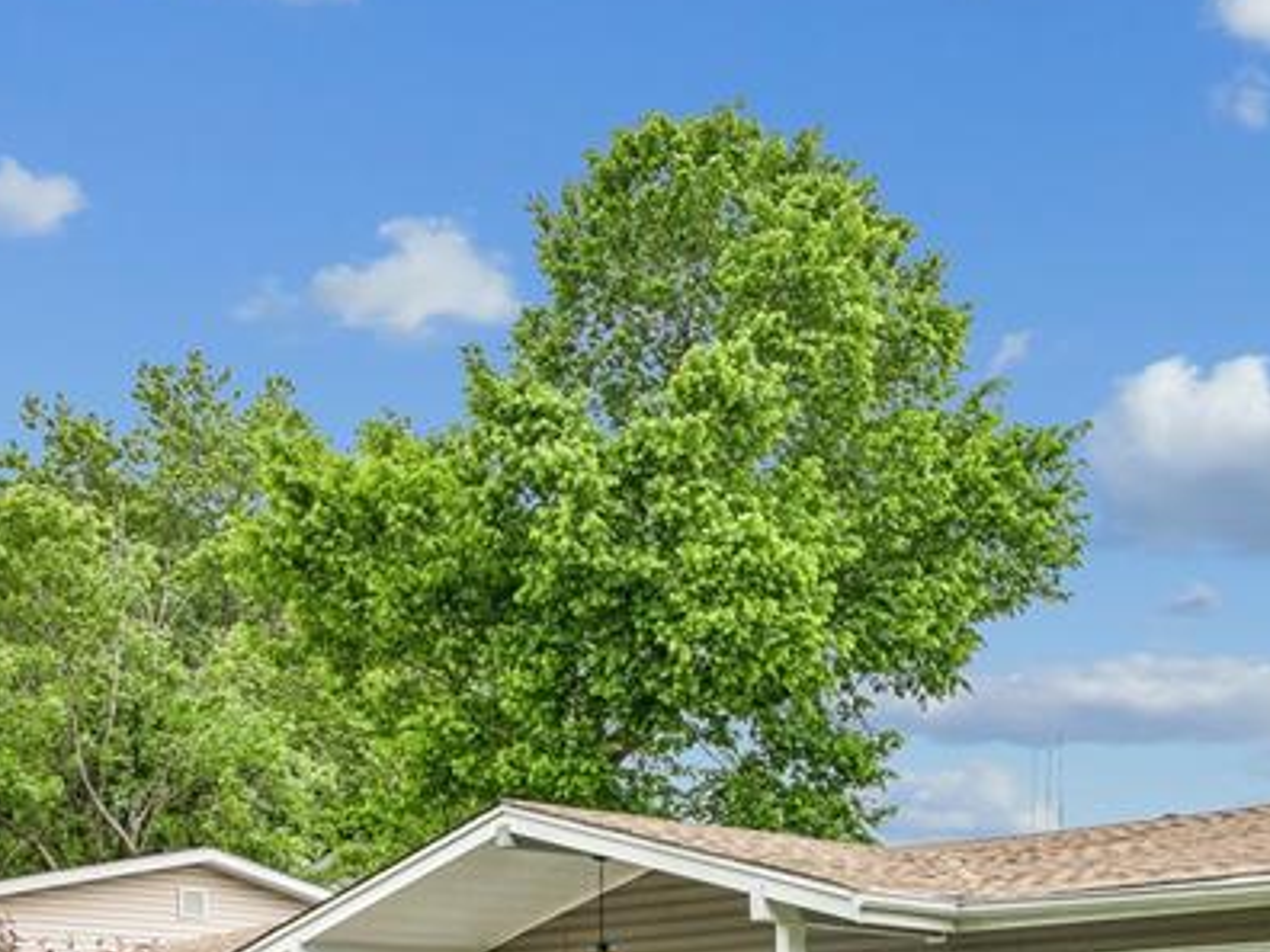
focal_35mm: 62
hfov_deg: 30.1
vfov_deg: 21.9
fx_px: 2275
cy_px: 1132
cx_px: 1092
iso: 100
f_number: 2.8
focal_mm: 12.3
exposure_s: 1/15
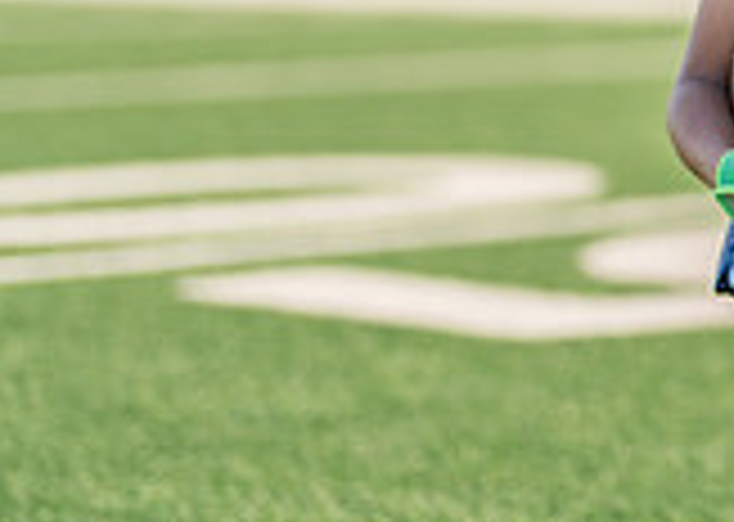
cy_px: 45
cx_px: 1036
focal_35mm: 193
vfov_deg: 7.4
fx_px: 4018
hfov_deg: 10.2
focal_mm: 50
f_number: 1.2
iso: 100
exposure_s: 1/4000
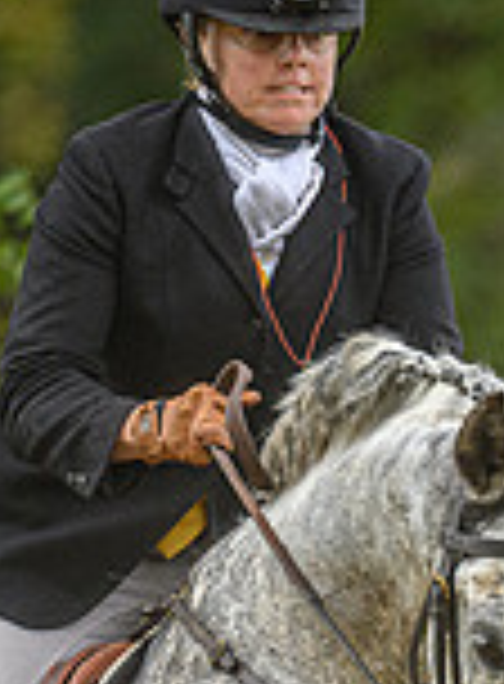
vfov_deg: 2.1
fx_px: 18536
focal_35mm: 944
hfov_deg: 1.6
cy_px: 716
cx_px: 954
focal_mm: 190
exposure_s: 1/640
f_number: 3.5
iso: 800
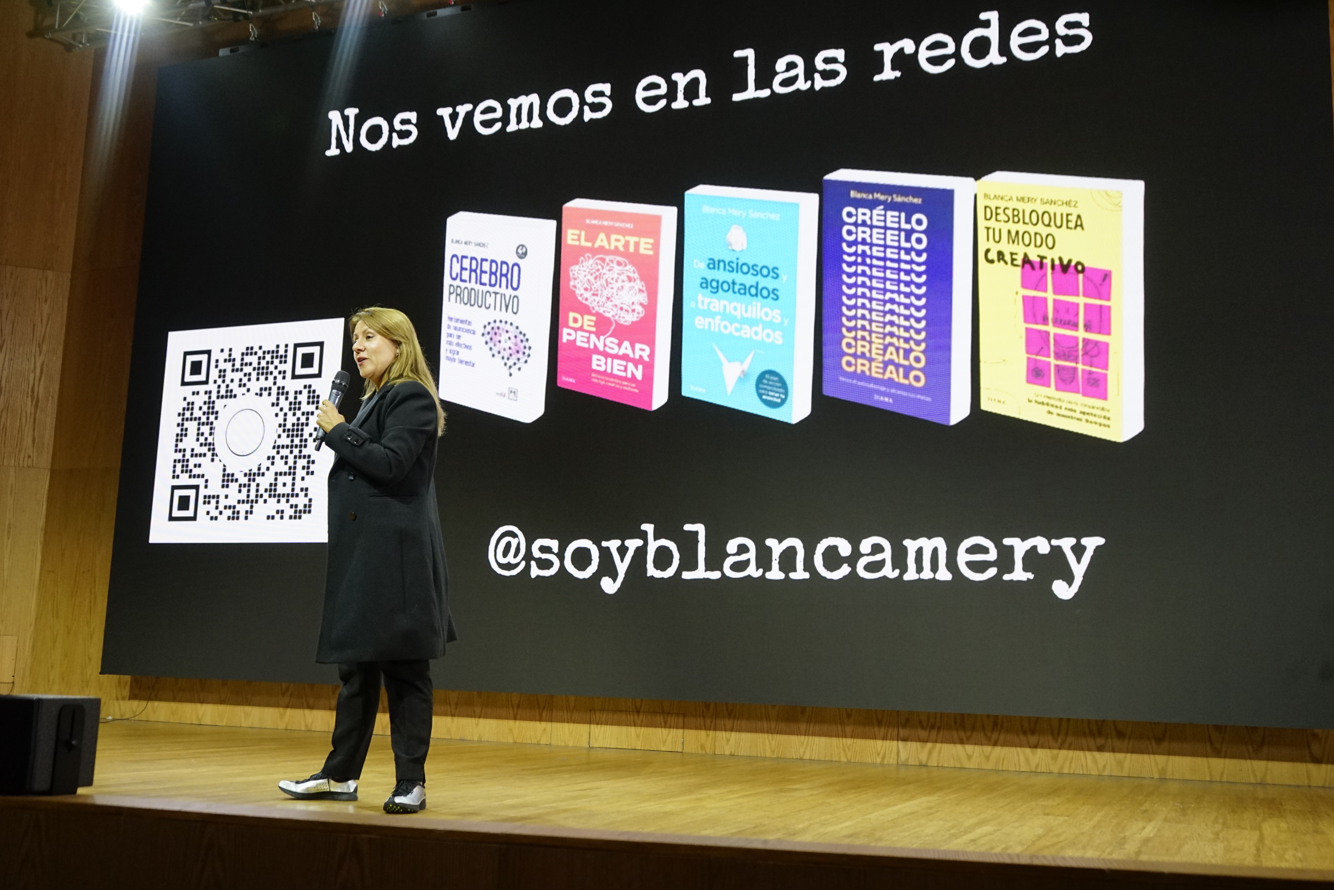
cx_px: 669
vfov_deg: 37.9
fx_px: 1297
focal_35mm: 35
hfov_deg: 54.4
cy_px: 453
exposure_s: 1/160
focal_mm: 34
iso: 2000
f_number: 5
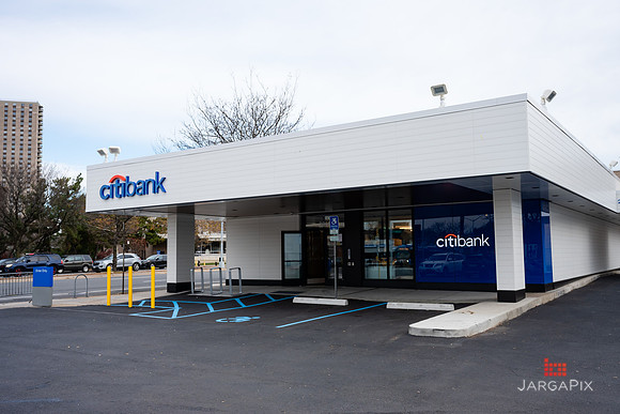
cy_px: 208
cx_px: 309
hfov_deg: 57.9
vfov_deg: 40.5
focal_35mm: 33
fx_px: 560
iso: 200
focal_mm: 32
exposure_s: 1/800
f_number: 4
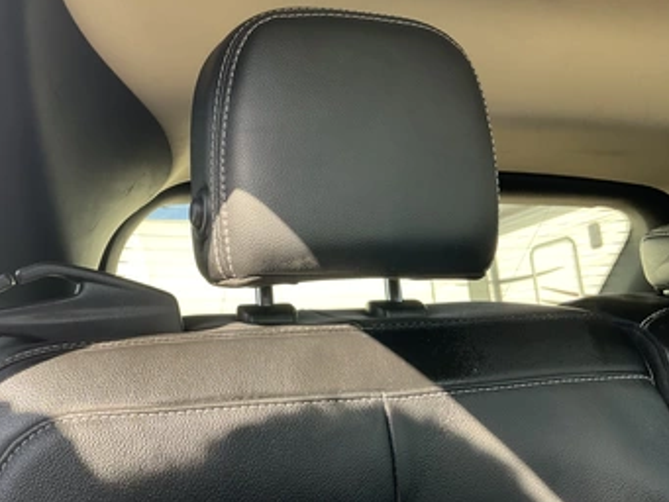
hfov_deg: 53.7
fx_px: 657
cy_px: 239
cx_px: 283
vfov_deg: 41.8
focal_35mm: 34
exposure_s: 1/122
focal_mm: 3
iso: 40
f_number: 1.8
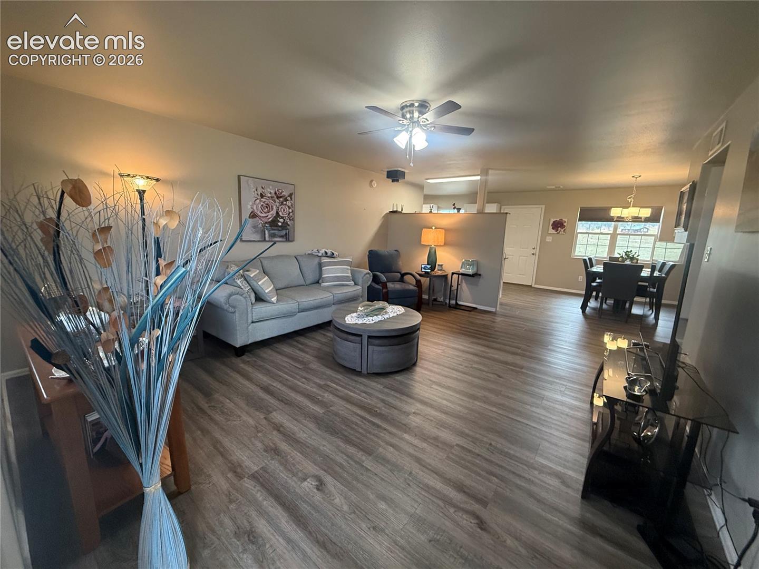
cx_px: 380
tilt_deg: -10.3
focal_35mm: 14
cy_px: 284
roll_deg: -1.9
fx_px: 307
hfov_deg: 102.1
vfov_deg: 85.7
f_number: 2.2
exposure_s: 1/120
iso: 500
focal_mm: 2.22
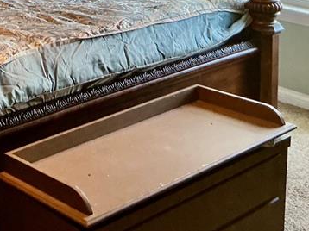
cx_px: 12
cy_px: -94
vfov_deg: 16.5
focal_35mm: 83
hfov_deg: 22.8
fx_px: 740
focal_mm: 3
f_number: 1.8
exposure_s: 1/40
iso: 200
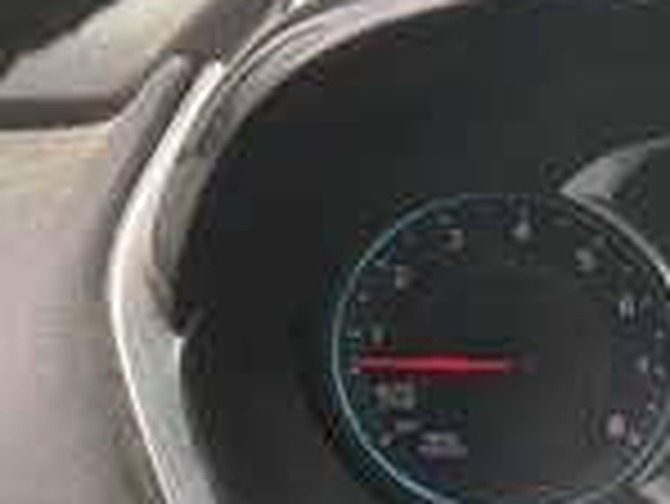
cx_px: 863
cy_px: 400
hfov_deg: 22.5
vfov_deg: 18.8
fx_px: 1511
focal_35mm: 78
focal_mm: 3
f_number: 1.8
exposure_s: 1/122
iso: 40
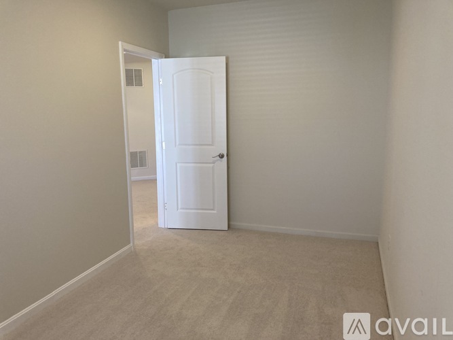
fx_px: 366
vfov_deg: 49.7
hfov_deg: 63.5
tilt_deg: -8.8
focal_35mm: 28
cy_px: 170
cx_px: 226
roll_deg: +0.6
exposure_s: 1/60
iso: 100
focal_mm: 3.99
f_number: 1.8
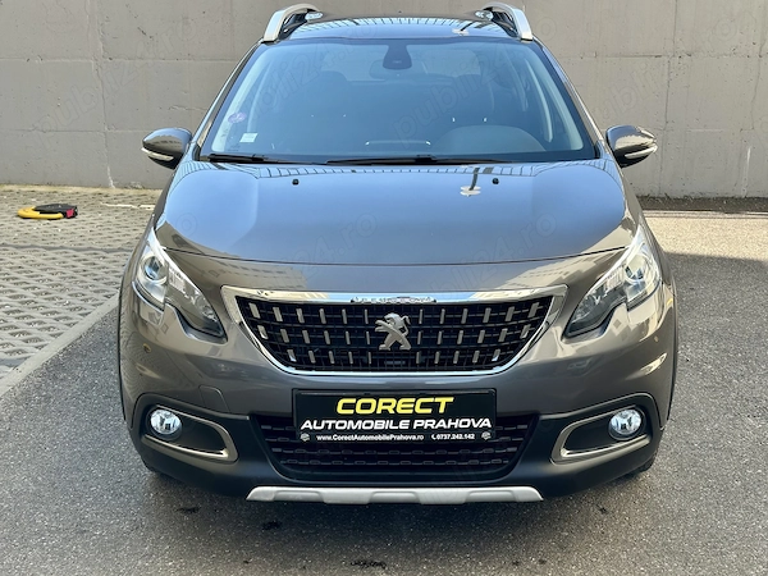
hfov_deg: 39.7
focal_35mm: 48
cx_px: 384
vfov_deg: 30.3
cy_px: 288
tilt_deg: -13.2
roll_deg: -1.1
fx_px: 1065
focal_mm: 6.86
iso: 64
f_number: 1.78
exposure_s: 1/685
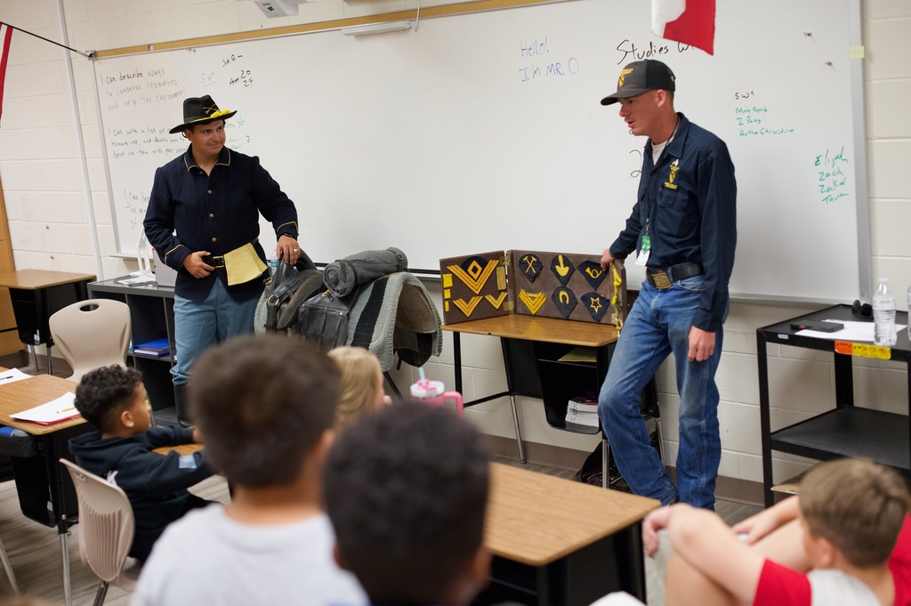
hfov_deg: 39.6
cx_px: 456
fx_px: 1264
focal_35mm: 50
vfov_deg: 26.9
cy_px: 303
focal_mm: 50
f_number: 2.5
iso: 2500
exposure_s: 1/320
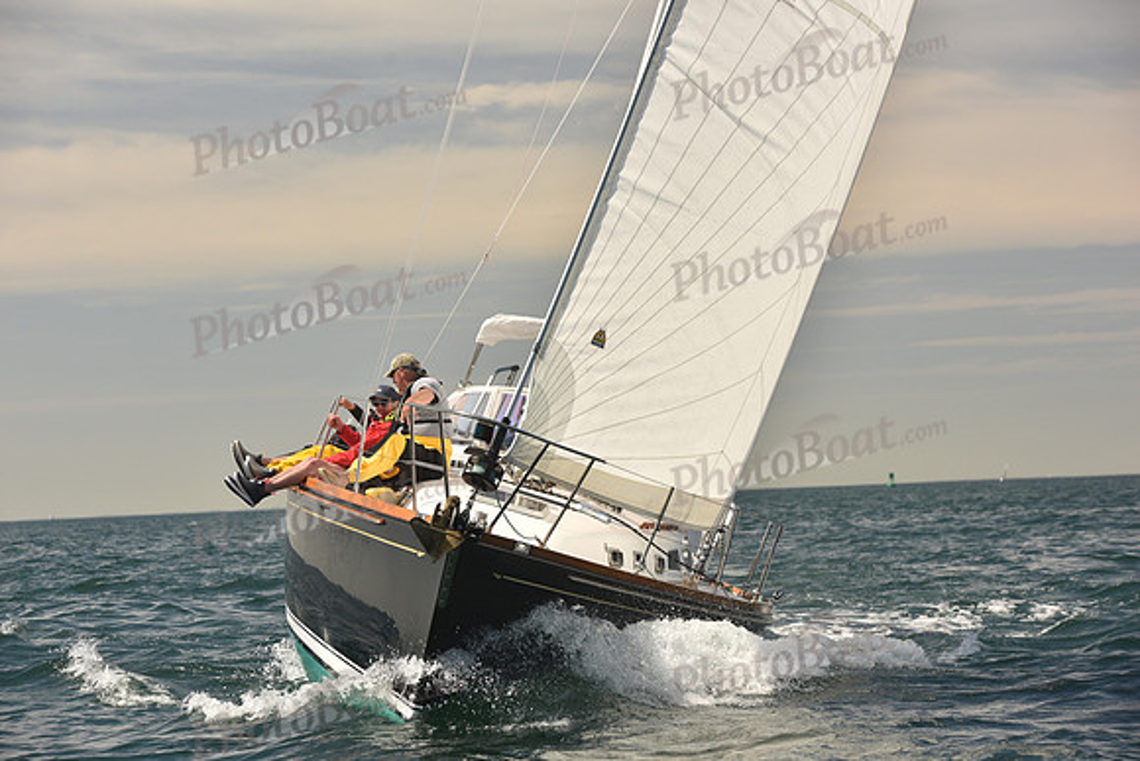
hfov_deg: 18.3
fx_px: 3547
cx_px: 570
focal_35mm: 112
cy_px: 380
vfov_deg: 12.2
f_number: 6.3
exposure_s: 1/640
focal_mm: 112
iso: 250
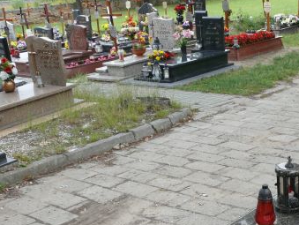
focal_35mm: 66
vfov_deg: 21.7
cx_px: 253
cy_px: 206
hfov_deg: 28.5
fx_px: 571
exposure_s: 1/100
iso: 100
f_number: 4
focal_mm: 7.4
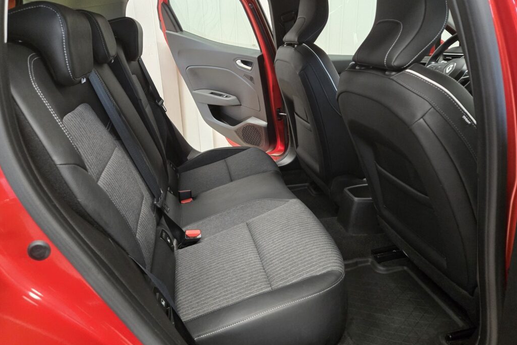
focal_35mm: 24
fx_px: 345
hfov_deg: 73.8
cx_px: 258
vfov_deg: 53.1
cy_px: 160
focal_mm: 5.4
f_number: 1.8
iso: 1000
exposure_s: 1/100
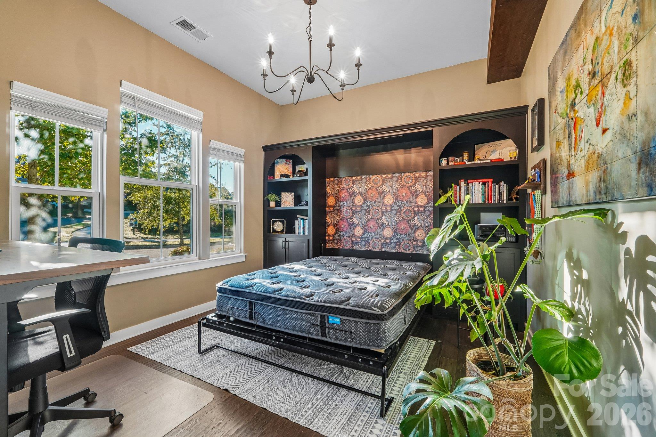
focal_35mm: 16
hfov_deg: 97.6
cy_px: 218
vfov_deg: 74.6
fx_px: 287
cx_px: 328
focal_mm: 10.5
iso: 400
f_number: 8
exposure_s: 1/10
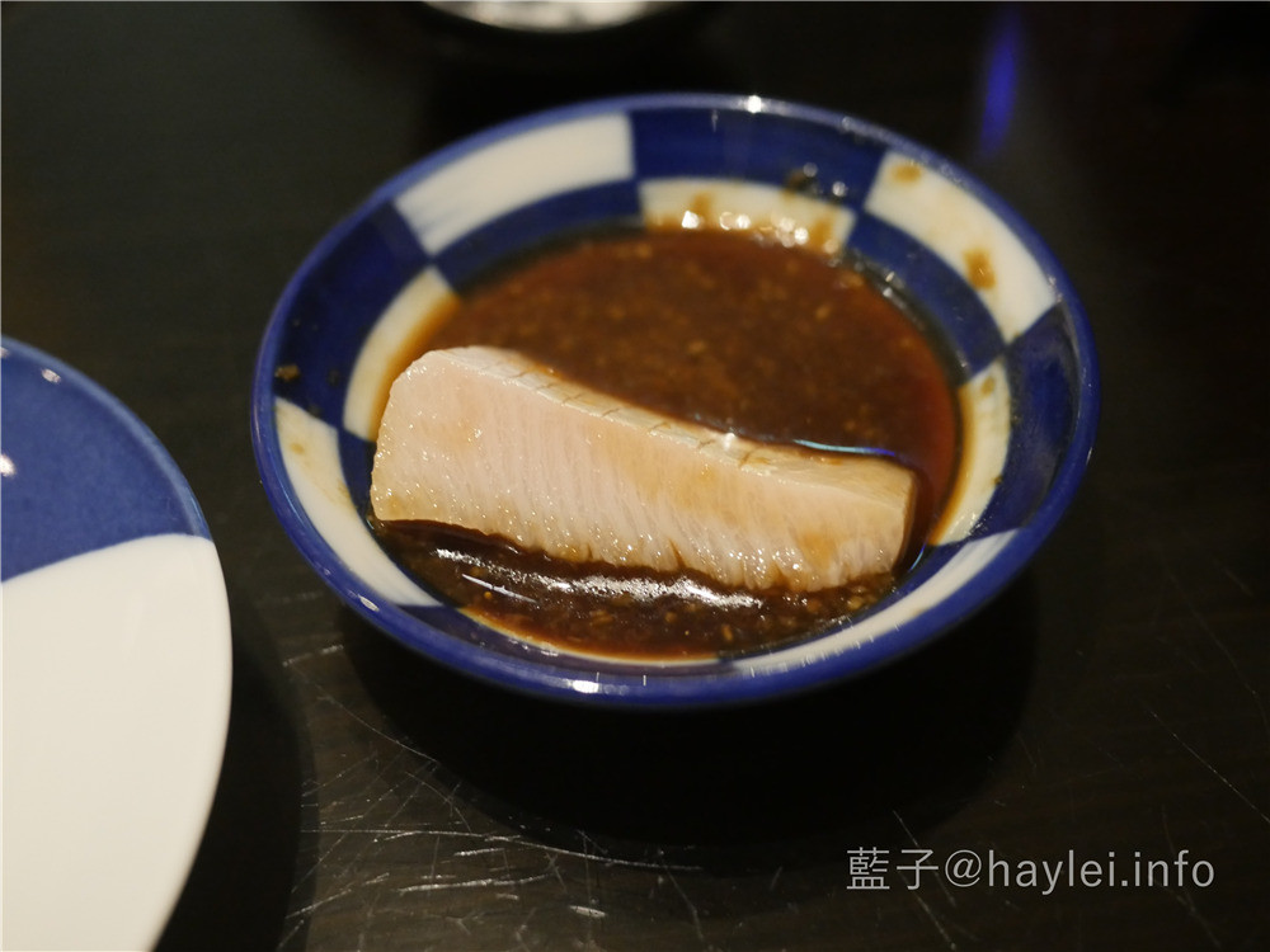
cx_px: 635
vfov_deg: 36.0
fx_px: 1468
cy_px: 476
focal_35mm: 40
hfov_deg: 46.8
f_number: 2.5
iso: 2500
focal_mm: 20
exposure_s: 1/60
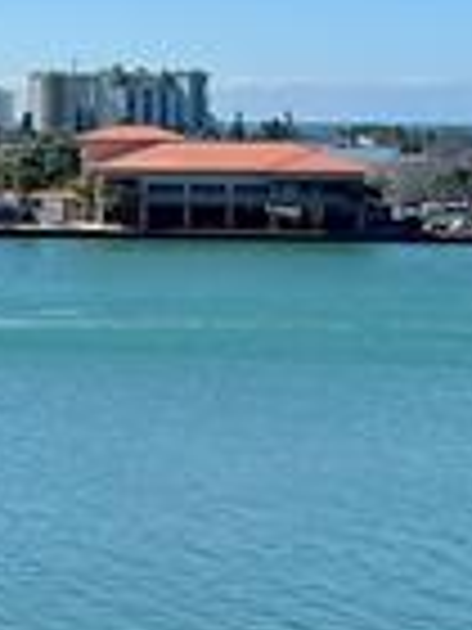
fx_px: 2600
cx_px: -319
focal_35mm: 143
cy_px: 112
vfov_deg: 13.7
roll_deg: +0.2
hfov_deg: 9.9
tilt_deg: +0.5
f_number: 1.6
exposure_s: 1/6135
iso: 32
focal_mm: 4.2
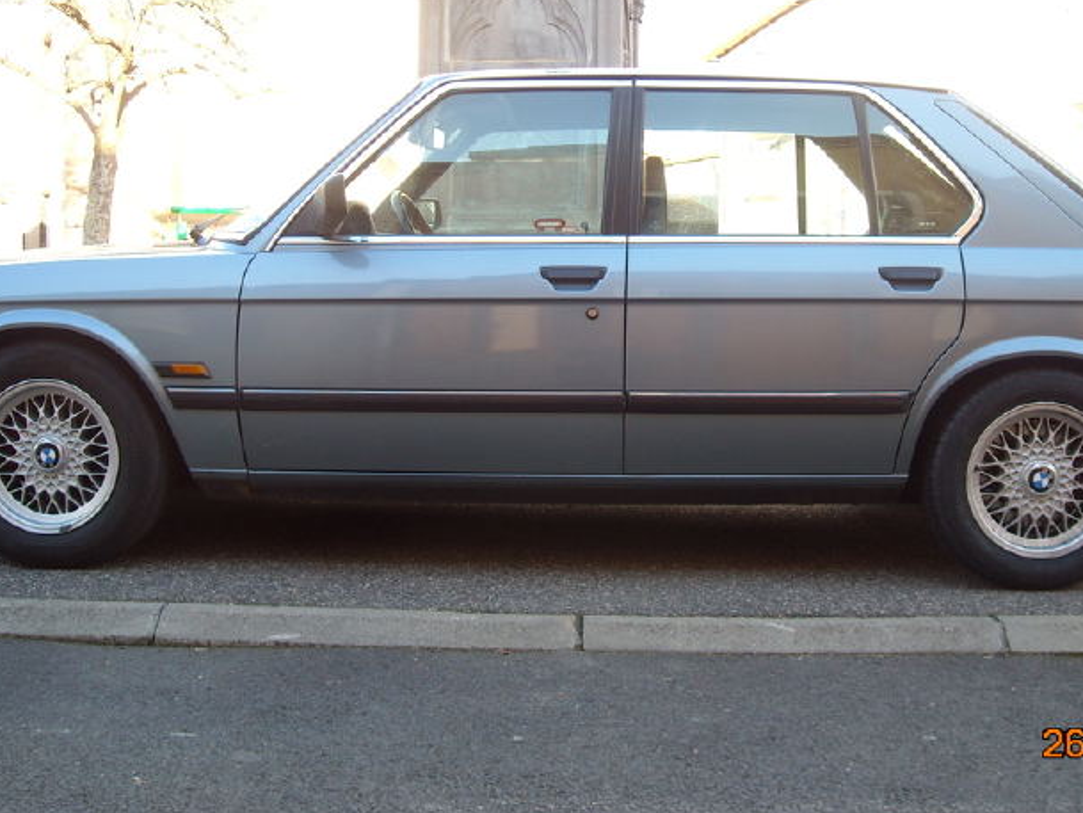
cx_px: 614
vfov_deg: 31.4
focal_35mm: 46
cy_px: 326
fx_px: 1439
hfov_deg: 41.1
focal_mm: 5.7
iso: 64
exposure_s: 1/54
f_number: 2.8
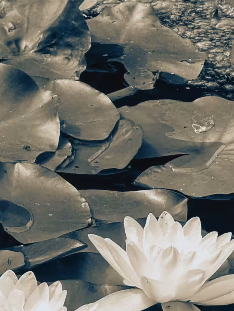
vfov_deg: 3.8
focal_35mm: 516
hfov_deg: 2.9
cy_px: 458
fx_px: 4639
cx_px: -201
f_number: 3.5
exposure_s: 1/500
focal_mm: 19
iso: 34
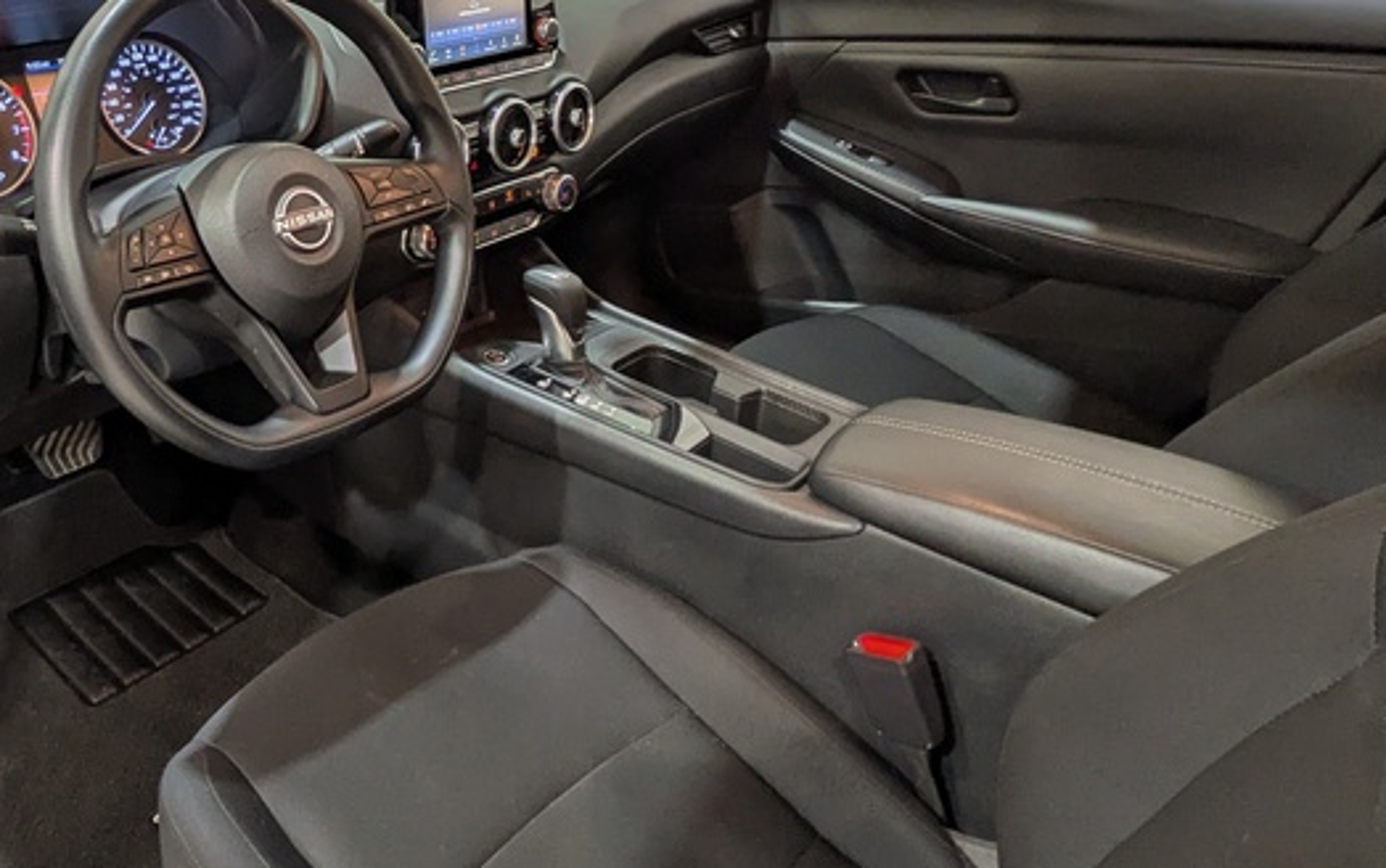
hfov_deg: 60.8
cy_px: 355
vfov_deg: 43.0
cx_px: 333
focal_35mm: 29
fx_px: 1096
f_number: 2.2
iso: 46
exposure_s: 1/24
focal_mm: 1.83
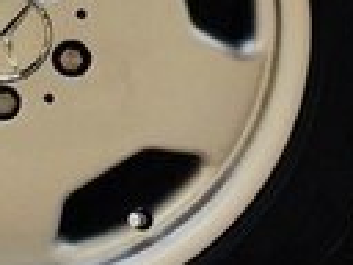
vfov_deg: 9.4
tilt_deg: -9.3
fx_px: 1519
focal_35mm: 149
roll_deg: +3.0
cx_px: -28
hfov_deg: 13.0
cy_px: -228
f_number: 2.2
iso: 32
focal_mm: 4.15
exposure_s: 1/50
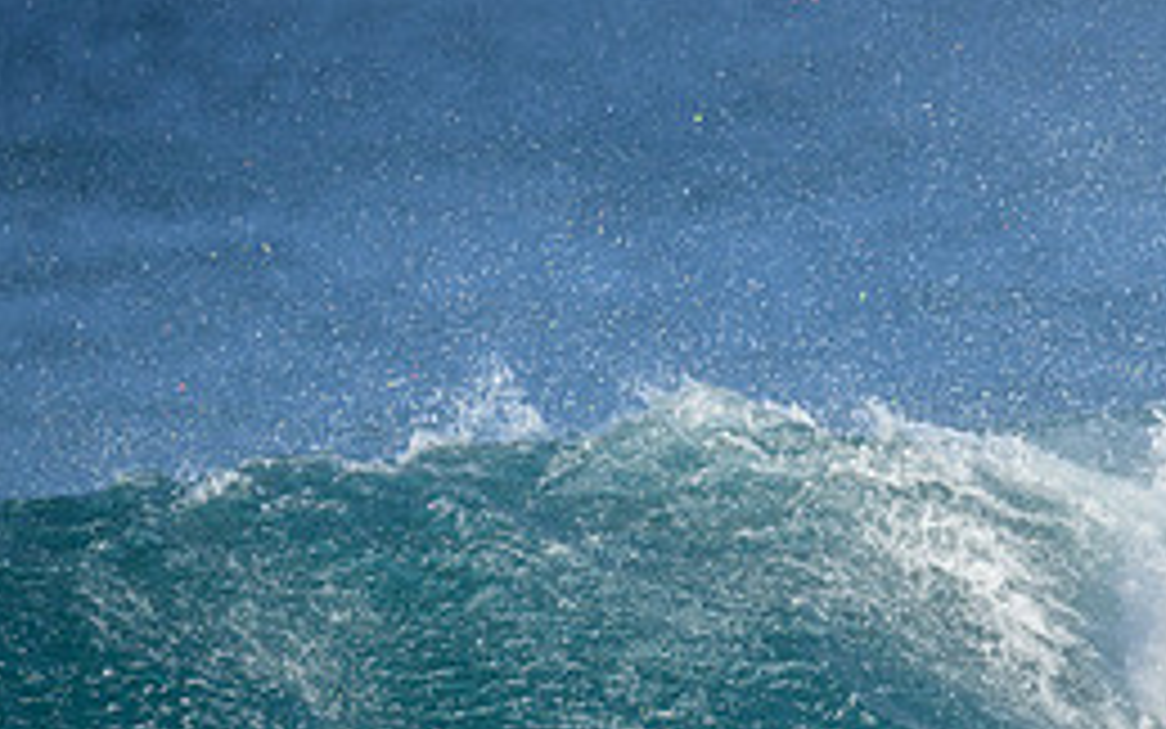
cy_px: 857
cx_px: 1152
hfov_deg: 1.2
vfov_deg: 0.7
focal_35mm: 1825
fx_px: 58006
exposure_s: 1/2000
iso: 560
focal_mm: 800
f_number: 6.3
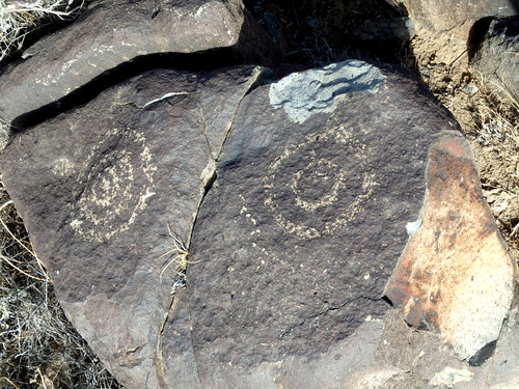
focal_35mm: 49
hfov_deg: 38.9
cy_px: 194
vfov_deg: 29.7
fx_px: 735
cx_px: 260
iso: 125
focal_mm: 8.8
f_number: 4.9
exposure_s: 1/250
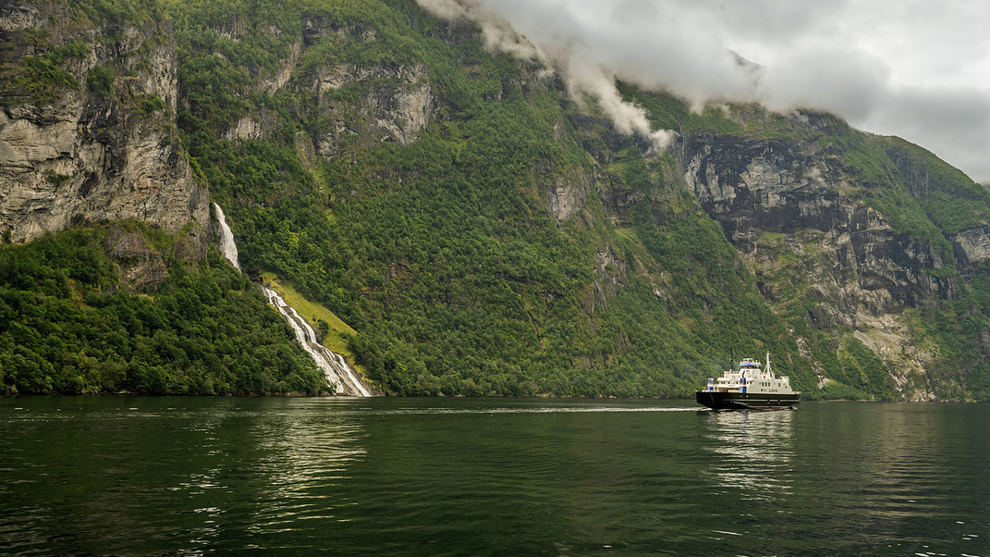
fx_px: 997
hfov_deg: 52.8
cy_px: 243
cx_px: 499
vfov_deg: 31.1
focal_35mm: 38
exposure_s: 1/60
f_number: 11
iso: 200
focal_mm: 35
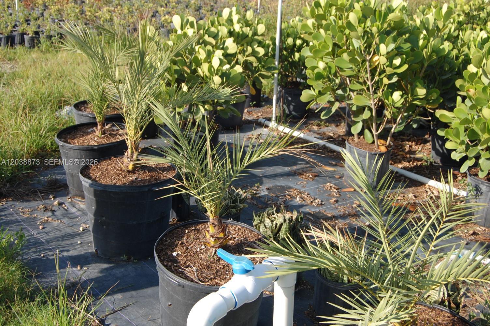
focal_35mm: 45
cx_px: 245
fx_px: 612
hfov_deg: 43.6
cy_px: 163
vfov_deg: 29.8
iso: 200
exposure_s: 1/200
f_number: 7.1
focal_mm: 30
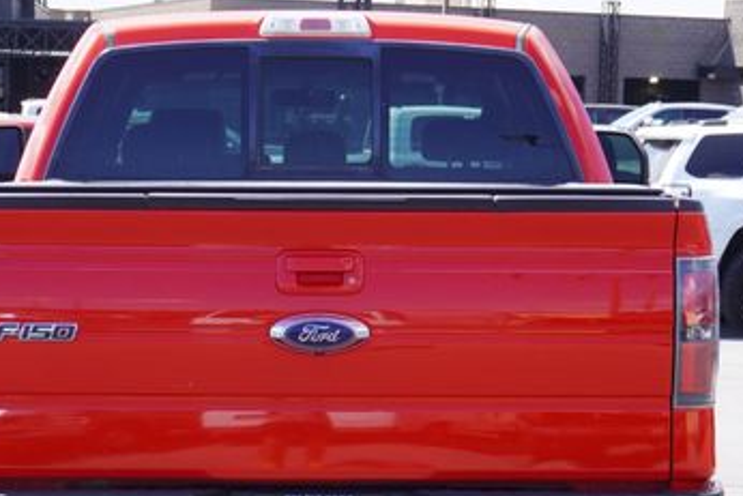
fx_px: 2292
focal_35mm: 111
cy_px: 391
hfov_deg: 18.4
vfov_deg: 12.3
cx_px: 309
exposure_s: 1/100
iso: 100
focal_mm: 40
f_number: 8
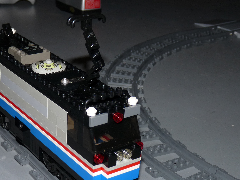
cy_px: 109
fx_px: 478
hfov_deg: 28.0
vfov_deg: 21.3
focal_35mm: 69
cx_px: 76
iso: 100
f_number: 3.2
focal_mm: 8.2
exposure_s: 1/125
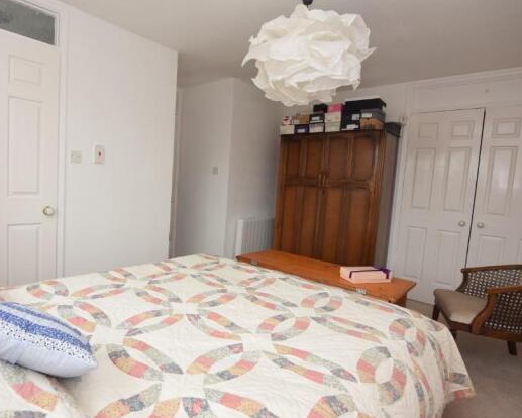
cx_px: 209
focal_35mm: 20
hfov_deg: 80.6
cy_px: 207
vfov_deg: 69.2
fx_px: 303
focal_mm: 11
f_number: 5
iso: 800
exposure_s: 1/100
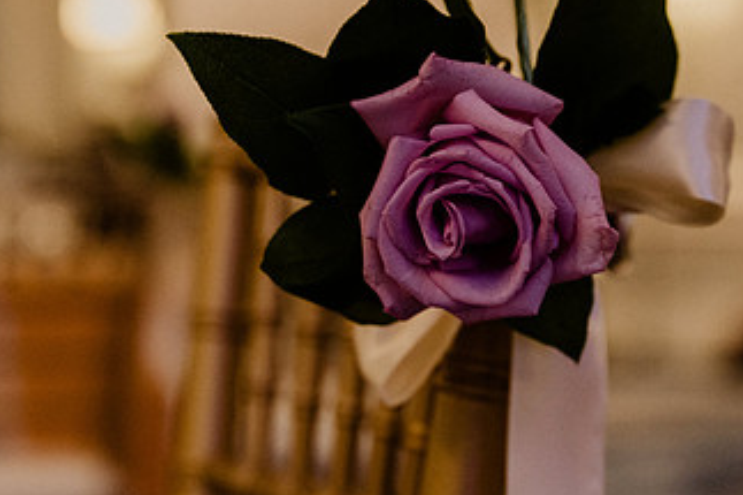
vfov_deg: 10.9
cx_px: 347
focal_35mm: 126
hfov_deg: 16.3
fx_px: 2599
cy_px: 212
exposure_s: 1/160
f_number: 3.5
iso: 1600
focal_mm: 70
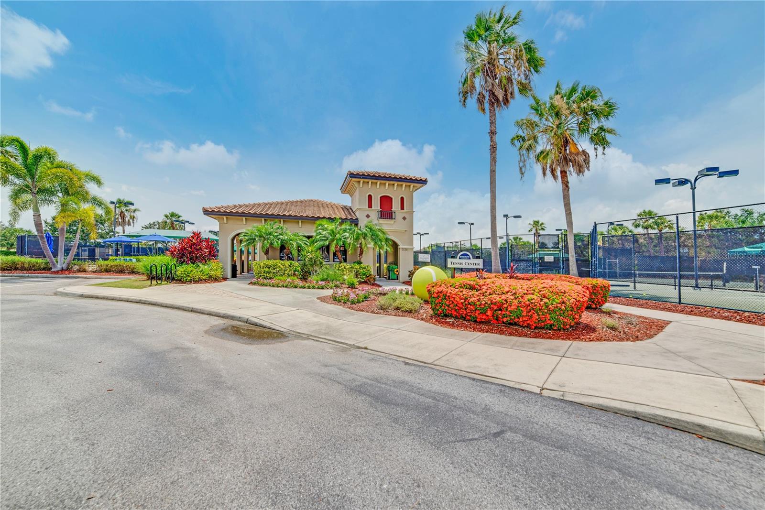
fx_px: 298
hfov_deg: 104.2
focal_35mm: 14
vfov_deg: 81.2
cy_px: 255
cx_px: 382
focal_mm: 14
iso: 100
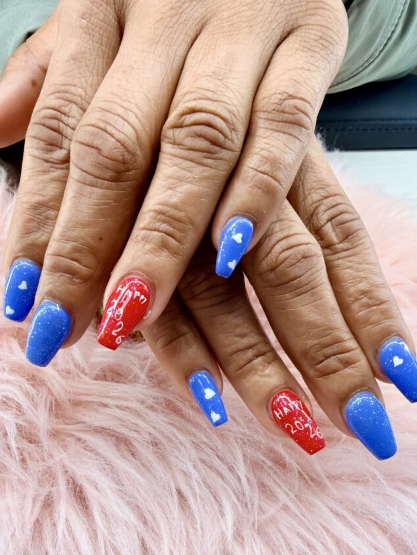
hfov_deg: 48.2
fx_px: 465
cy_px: 309
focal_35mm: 29
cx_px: 195
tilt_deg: -48.2
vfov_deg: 61.5
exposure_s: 1/120
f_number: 2.2
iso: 64
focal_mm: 2.22
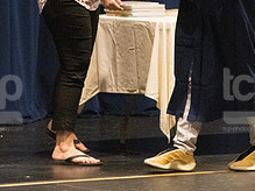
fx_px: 3151
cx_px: 123
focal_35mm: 428
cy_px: -27
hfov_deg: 4.6
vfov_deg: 3.5
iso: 8000
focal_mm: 145
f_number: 4.5
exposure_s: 1/250
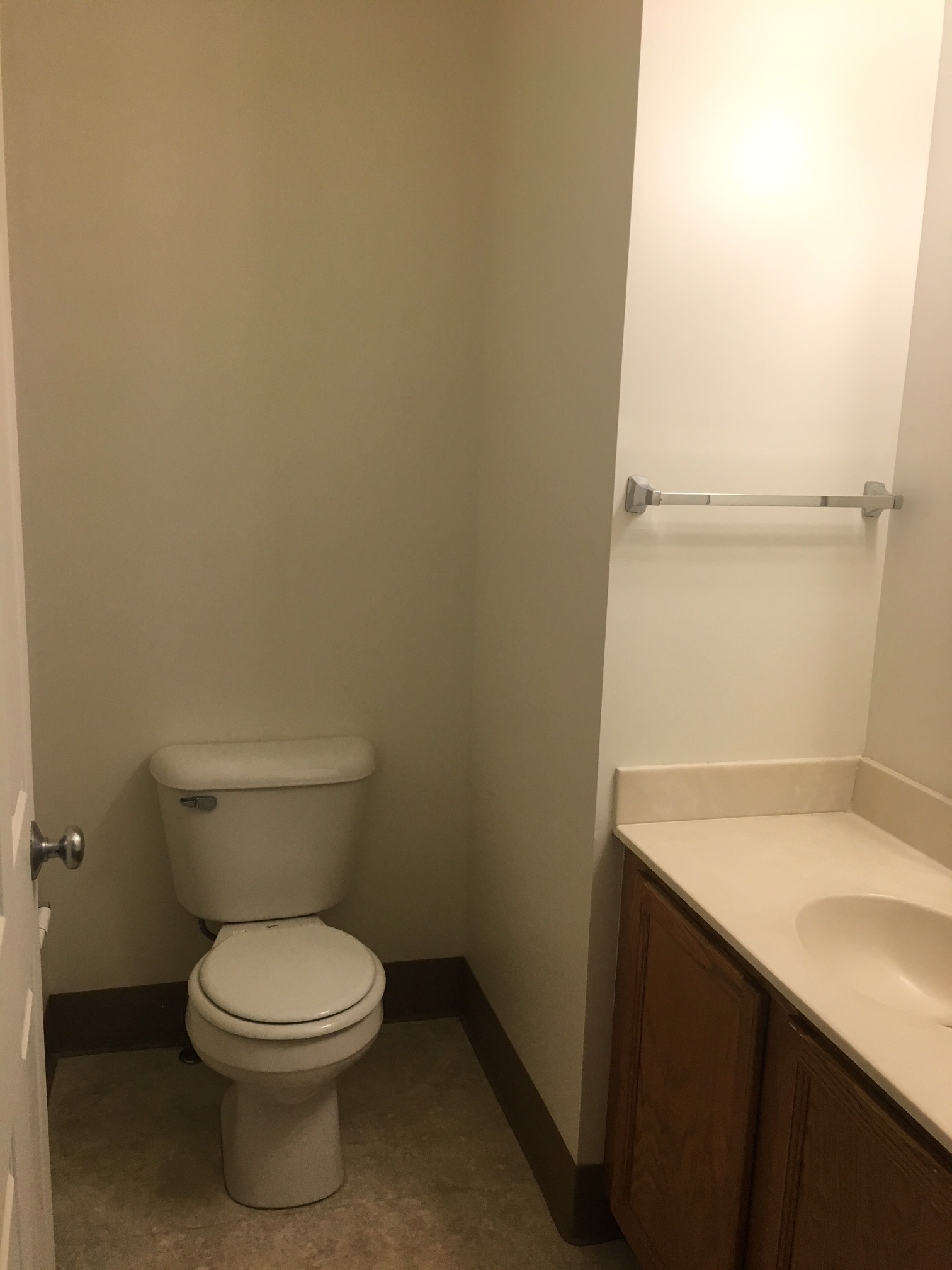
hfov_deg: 48.2
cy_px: 635
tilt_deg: -10.1
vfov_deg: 61.7
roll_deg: -2.1
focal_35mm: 29
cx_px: 476
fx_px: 1063
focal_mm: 4.15
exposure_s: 1/30
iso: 40
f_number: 2.2
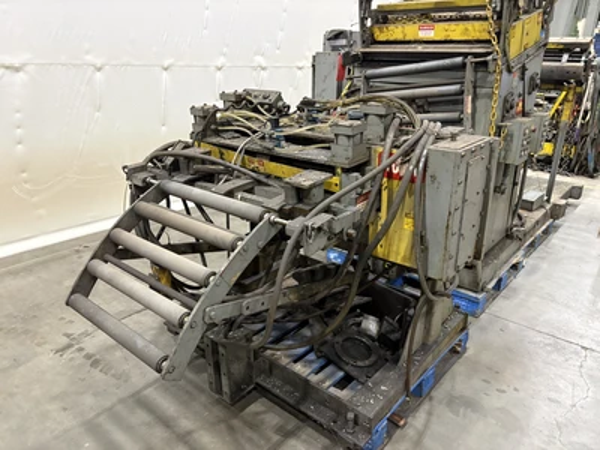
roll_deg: +1.2
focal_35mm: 26
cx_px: 300
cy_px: 225
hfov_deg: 67.3
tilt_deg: -15.1
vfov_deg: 53.1
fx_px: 451
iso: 400
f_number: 1.6
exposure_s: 1/40
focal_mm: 5.96
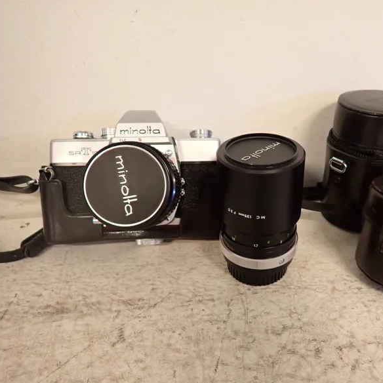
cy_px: 196
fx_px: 288
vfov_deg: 67.2
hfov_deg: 66.0
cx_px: 245
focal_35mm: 23
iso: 500
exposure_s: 1/30
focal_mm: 3.33
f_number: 2
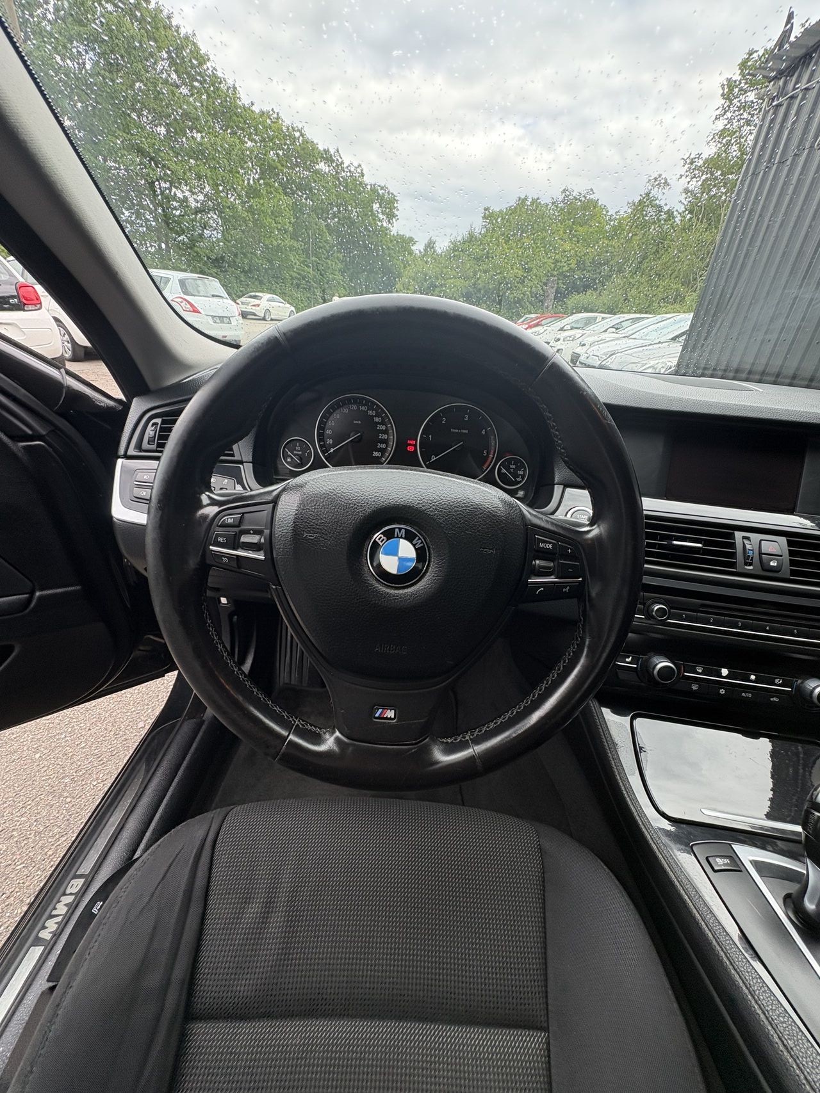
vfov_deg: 102.1
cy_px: 546
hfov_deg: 85.7
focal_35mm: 14
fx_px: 442
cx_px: 410
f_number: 2.2
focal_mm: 2.22
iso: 125
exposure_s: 1/121
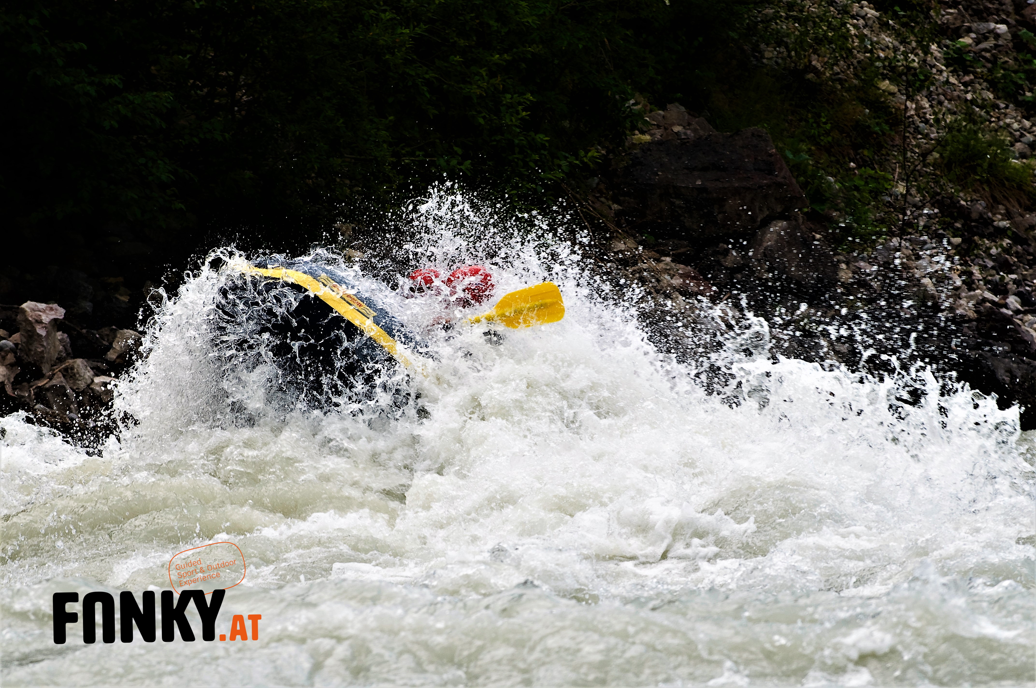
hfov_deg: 6.9
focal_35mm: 300
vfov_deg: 4.6
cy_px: 344
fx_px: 8623
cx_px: 518
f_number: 5.6
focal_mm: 200
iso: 200
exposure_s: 1/400
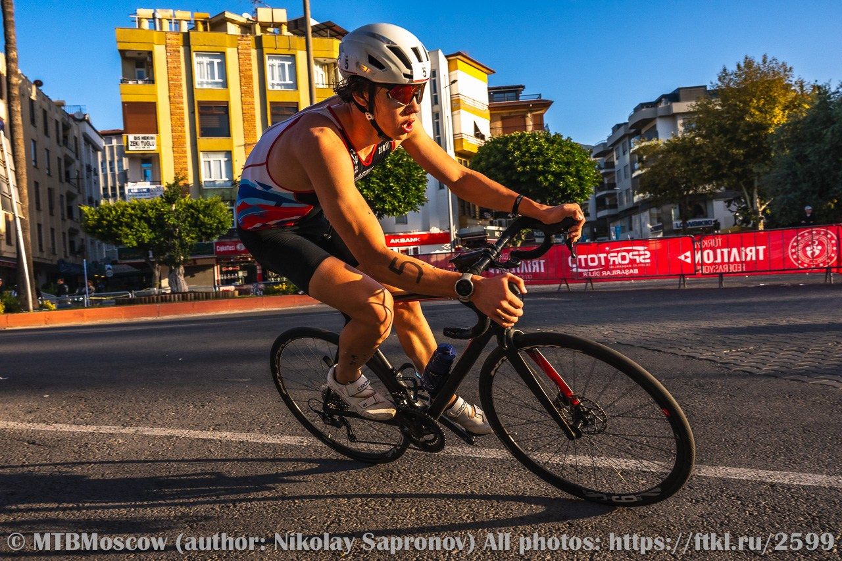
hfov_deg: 64.6
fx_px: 666
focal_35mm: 28
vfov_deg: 45.7
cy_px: 280
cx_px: 421
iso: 640
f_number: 8
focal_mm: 28.5
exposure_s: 1/1600
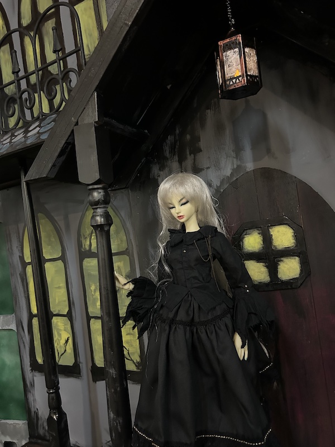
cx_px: 168
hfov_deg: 53.1
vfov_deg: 67.3
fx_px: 335
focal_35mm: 26
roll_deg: +6.6
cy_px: 224
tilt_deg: -0.3
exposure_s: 1/40
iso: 500
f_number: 1.5
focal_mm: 5.7
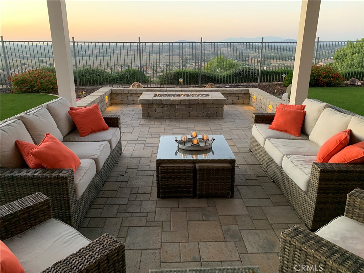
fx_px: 273
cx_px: 182
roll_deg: -0.7
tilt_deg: -17.6
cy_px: 136
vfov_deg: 53.1
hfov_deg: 67.3
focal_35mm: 26
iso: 320
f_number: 1.8
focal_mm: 4.25
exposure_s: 1/60
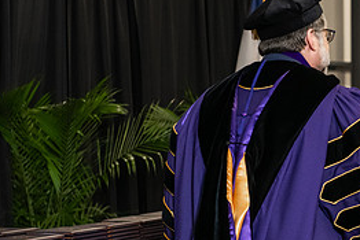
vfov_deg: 8.9
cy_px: 127
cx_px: 394
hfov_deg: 13.0
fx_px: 1551
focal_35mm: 155
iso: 2500
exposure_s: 1/200
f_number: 5
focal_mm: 70
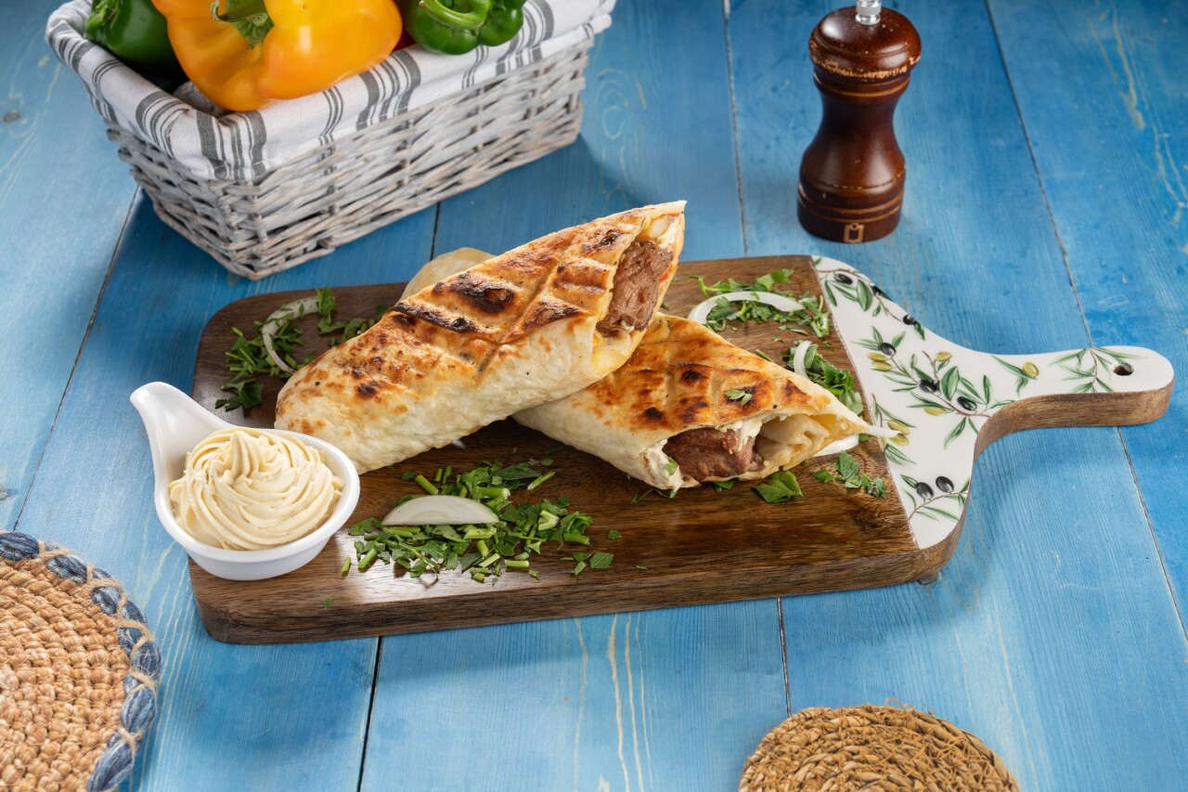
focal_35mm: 61
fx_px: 2013
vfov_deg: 22.3
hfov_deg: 32.9
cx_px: 594
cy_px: 396
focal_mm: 61
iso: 200
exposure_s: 1/100
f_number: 10
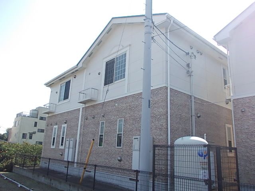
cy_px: 96
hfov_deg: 63.4
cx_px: 128
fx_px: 206
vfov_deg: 49.7
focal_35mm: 28
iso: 80
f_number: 5.4
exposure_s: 1/160
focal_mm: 4
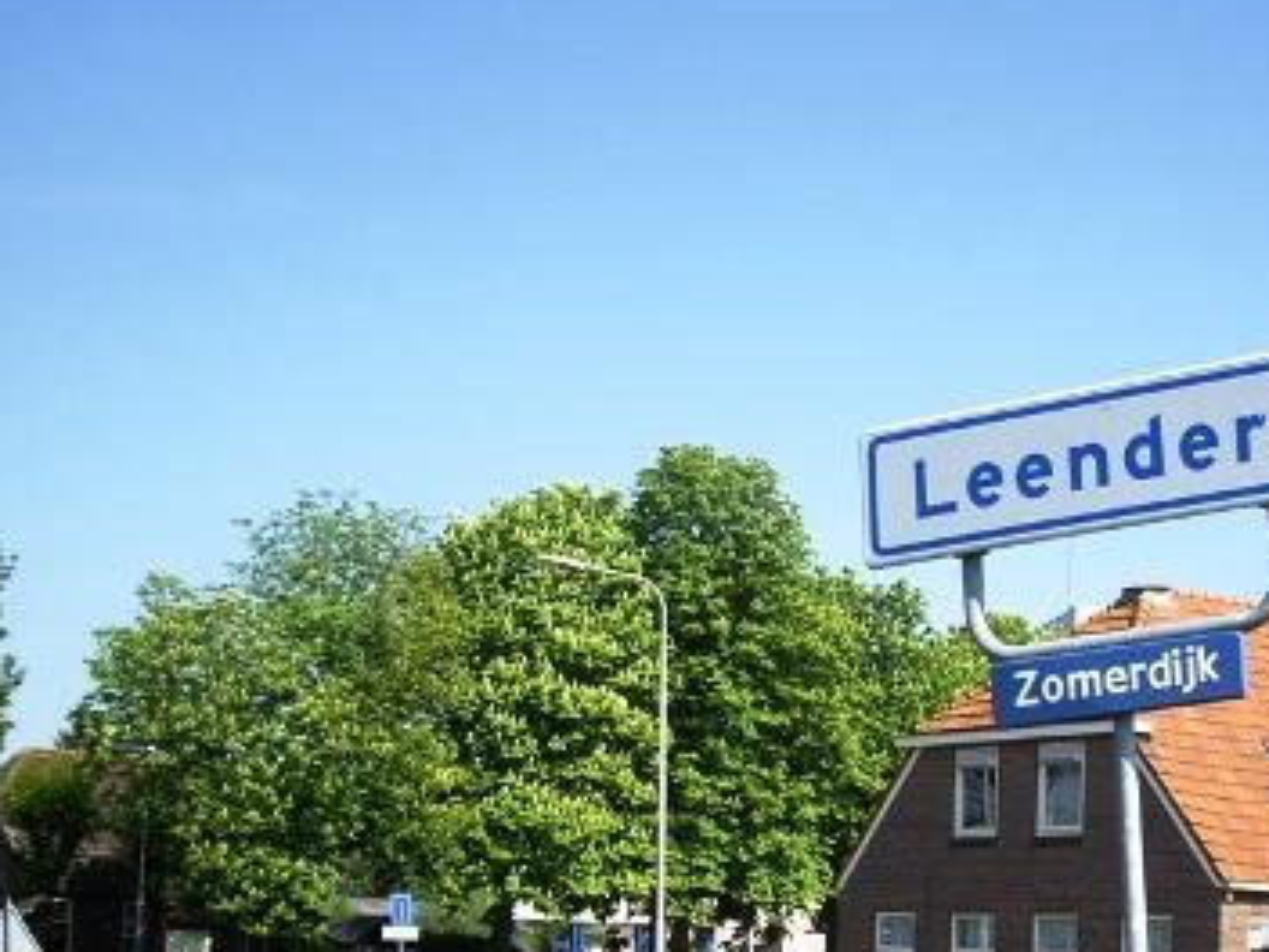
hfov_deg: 27.8
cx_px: 919
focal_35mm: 69
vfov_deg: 21.1
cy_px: 761
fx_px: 2529
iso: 64
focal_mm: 7.9
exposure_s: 1/640
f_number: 2.8
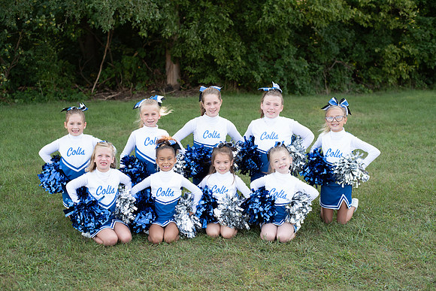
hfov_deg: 39.6
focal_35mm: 50
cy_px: 146
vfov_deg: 27.0
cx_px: 218
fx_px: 606
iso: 800
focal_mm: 50
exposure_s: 1/1250
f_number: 4
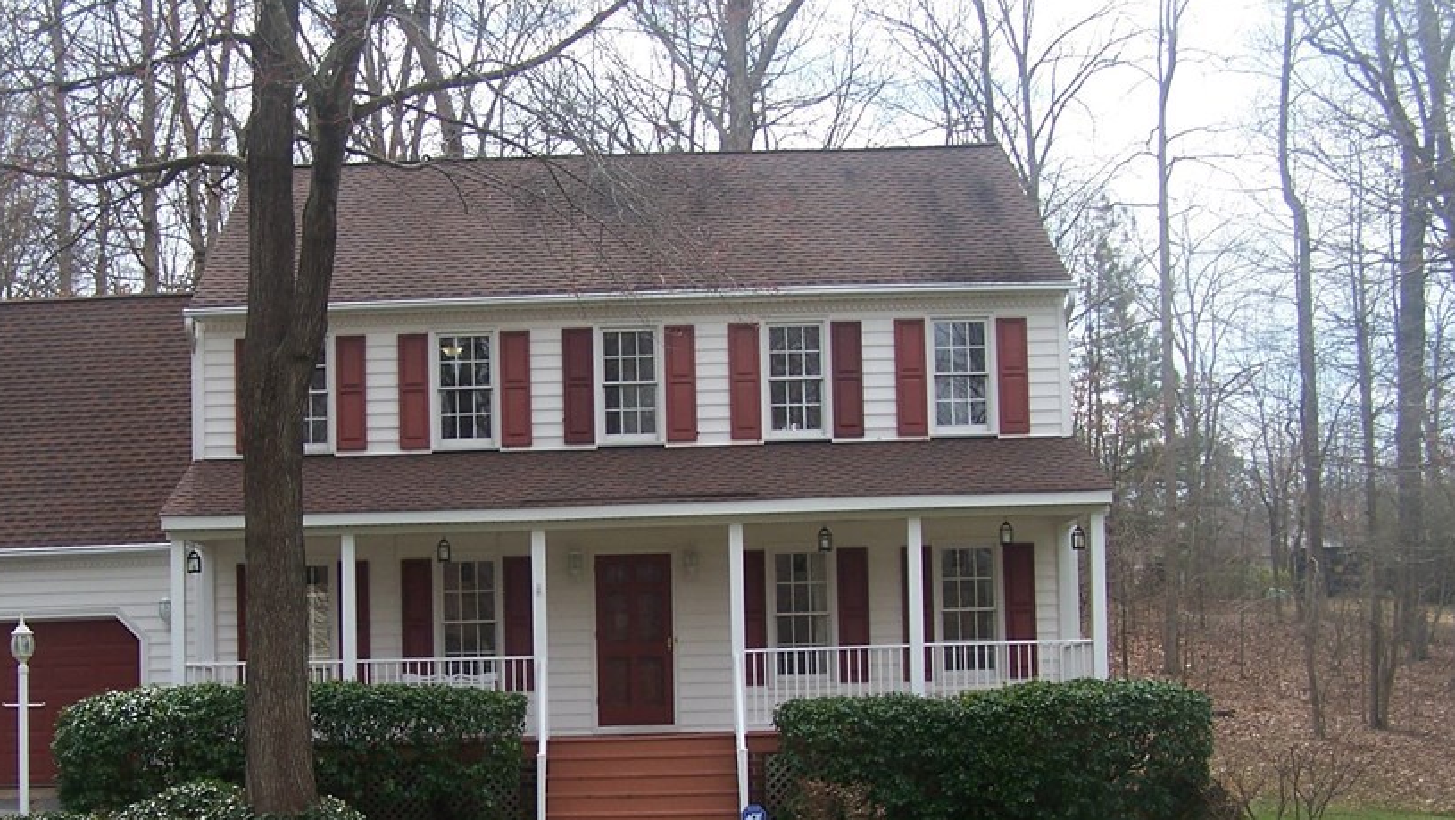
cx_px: 577
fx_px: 2007
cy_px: 611
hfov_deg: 39.7
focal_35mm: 52
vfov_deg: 22.9
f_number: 2.8
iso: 80
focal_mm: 6.3
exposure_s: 1/640
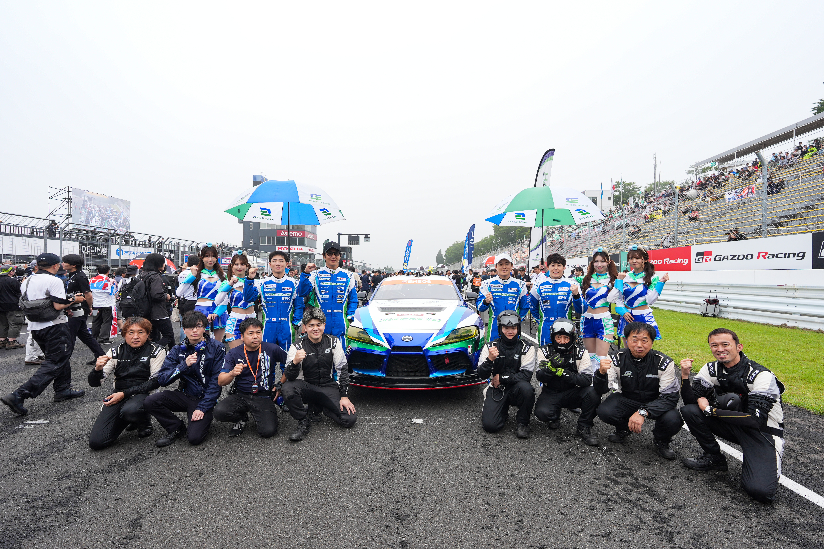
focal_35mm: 16
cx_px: 412
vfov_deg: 73.7
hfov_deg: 96.7
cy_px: 274
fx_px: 366
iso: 250
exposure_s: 1/250
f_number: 6.3
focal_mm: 16
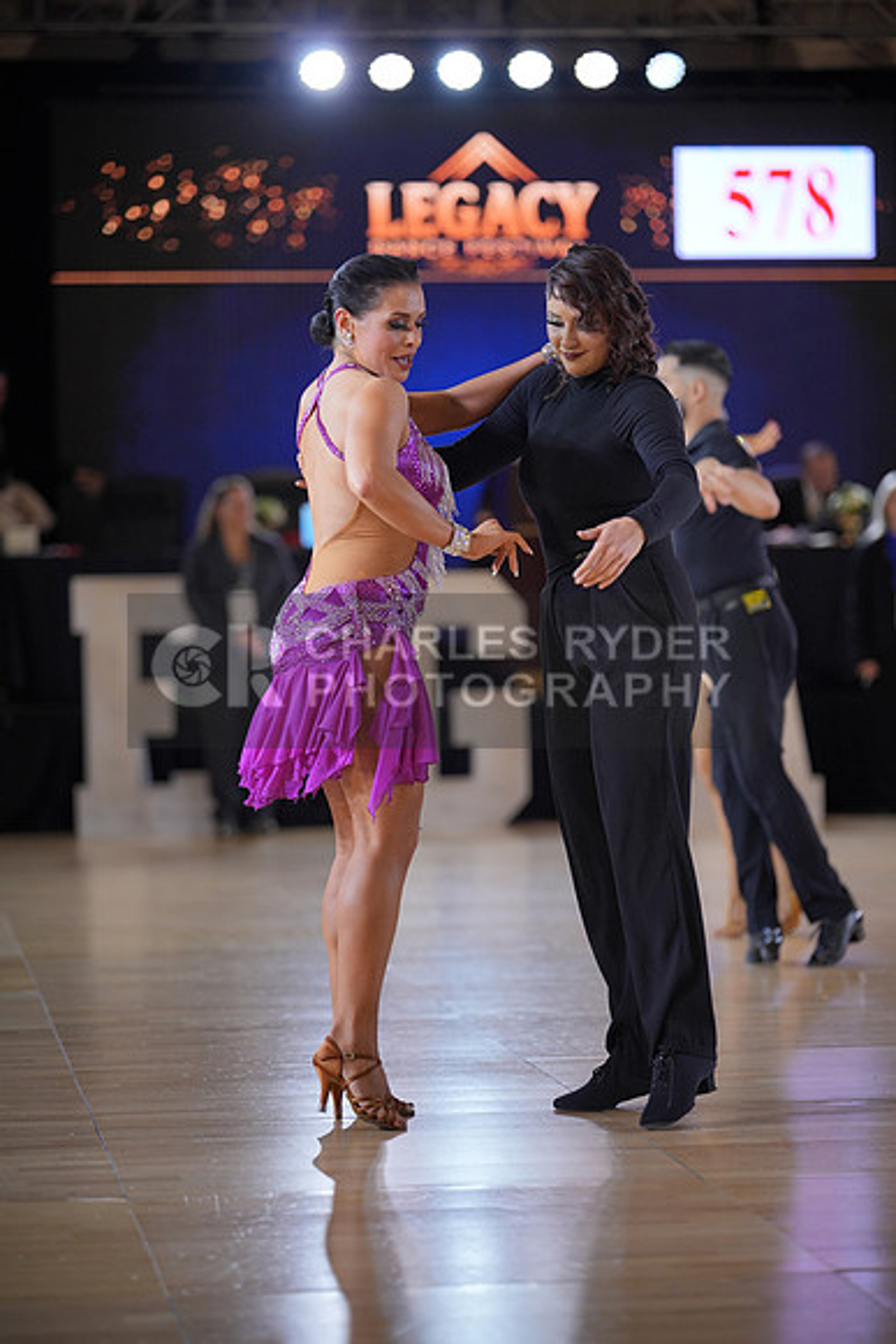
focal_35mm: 104
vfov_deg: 19.6
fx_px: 3880
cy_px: 672
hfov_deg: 13.2
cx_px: 448
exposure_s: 1/500
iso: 640
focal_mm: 104
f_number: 2
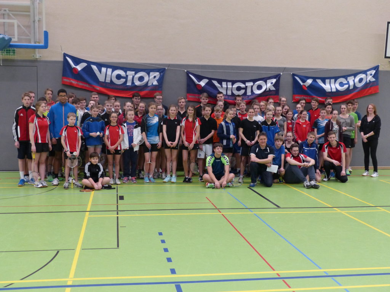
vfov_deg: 34.3
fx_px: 473
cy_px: 146
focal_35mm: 42
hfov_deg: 44.8
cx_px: 195
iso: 400
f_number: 2.8
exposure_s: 1/60
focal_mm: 7.6
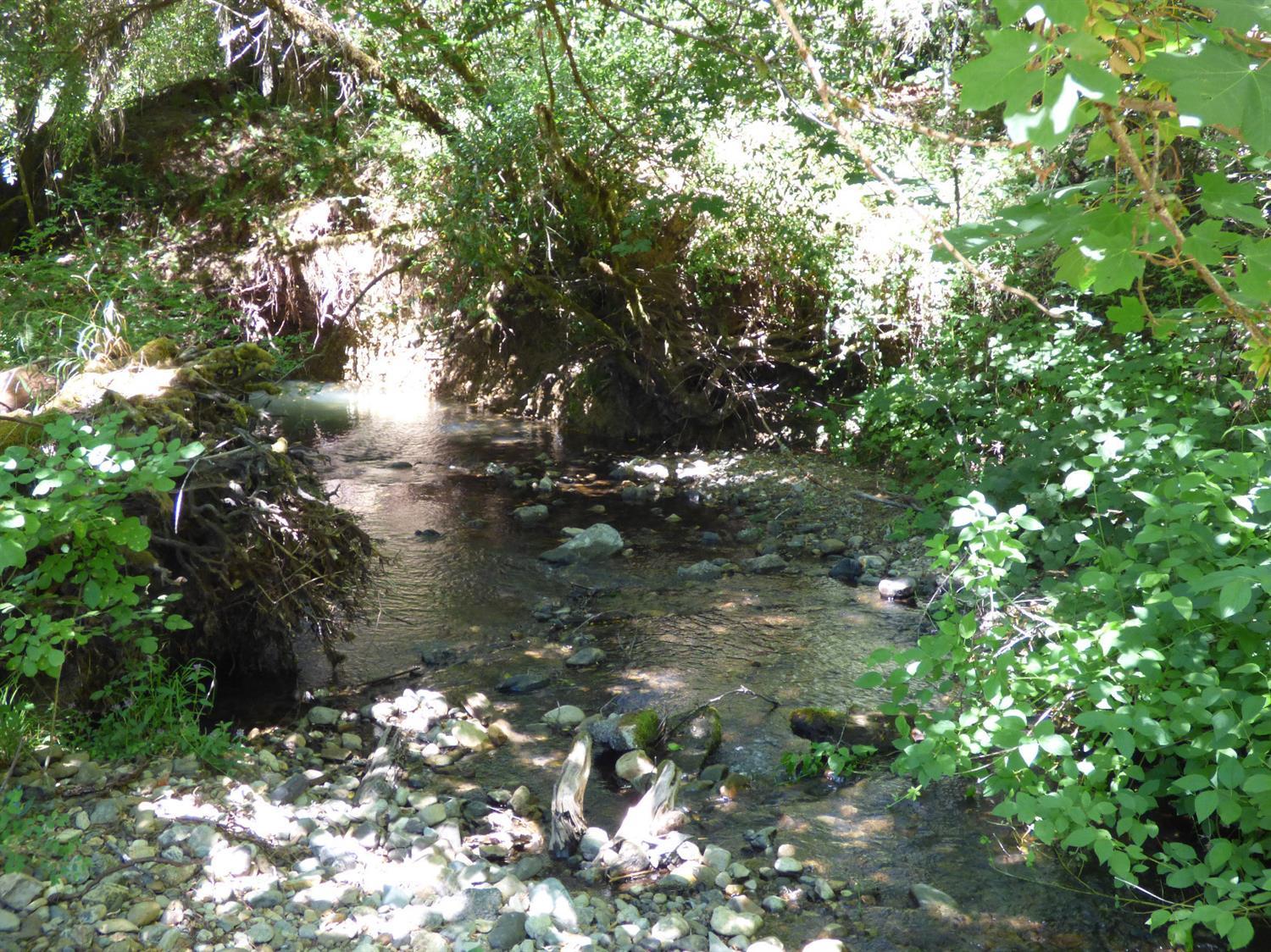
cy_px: 476
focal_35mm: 45
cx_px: 636
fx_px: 1652
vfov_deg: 32.2
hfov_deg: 42.1
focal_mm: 7.79
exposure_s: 1/60
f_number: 3.7
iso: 320
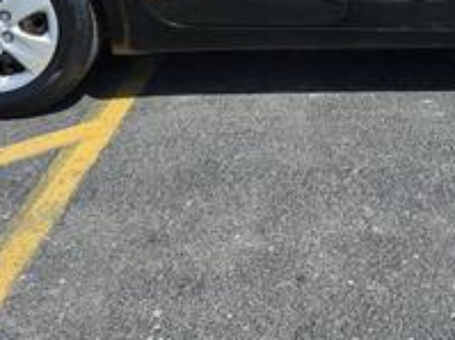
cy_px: -144
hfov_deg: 25.5
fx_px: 972
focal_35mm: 74
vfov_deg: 18.1
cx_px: 414
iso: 25
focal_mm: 5.4
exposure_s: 1/1946
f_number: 1.8
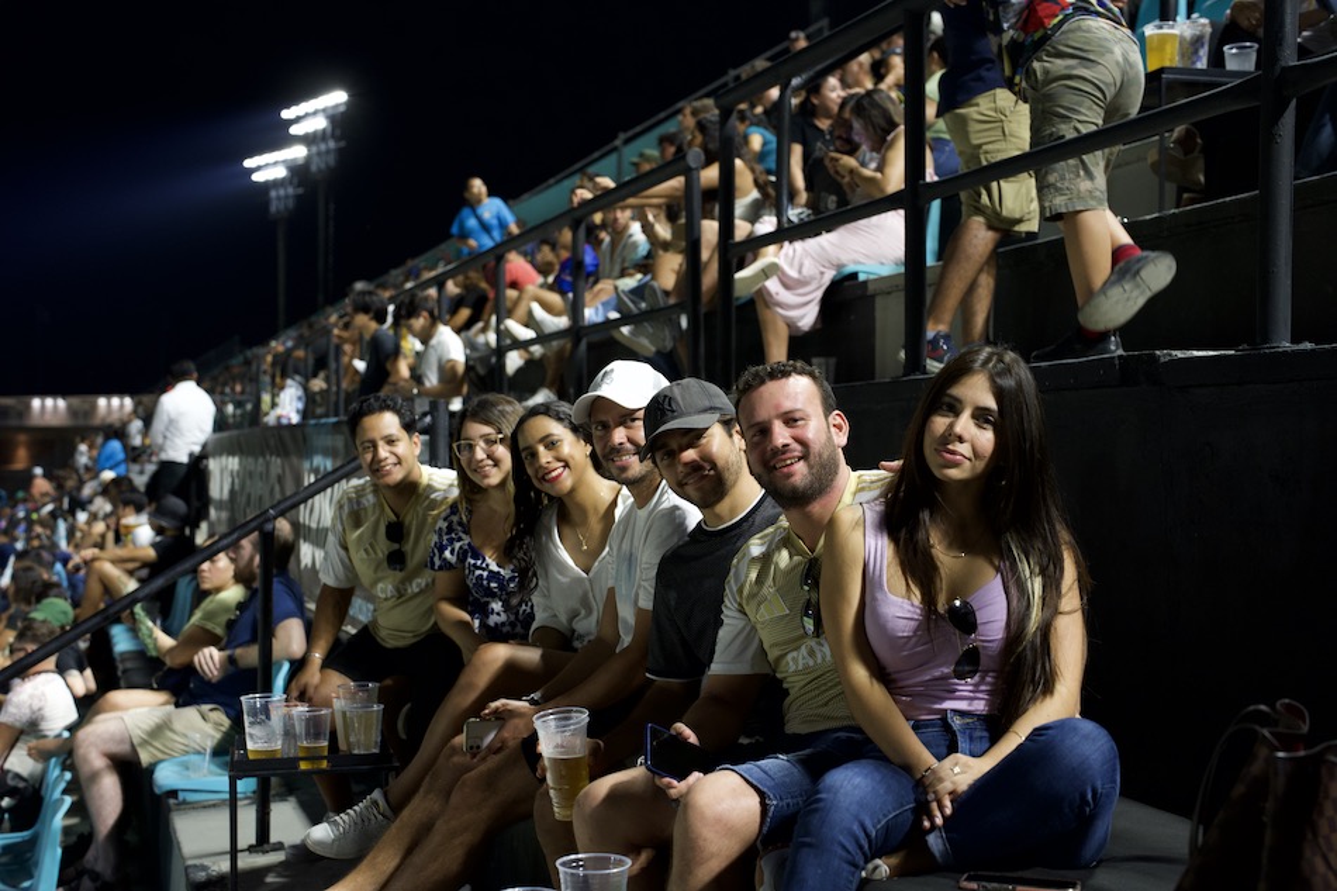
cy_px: 446
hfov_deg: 39.6
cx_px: 668
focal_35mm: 50
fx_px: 1856
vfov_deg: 27.0
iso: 1600
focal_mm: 50
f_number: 4
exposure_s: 1/100
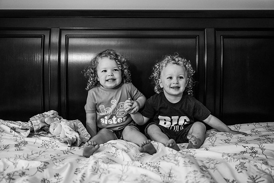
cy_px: 92
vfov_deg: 30.8
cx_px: 137
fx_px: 332
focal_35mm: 44
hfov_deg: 44.9
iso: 1250
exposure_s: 1/250
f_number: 3.5
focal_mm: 42
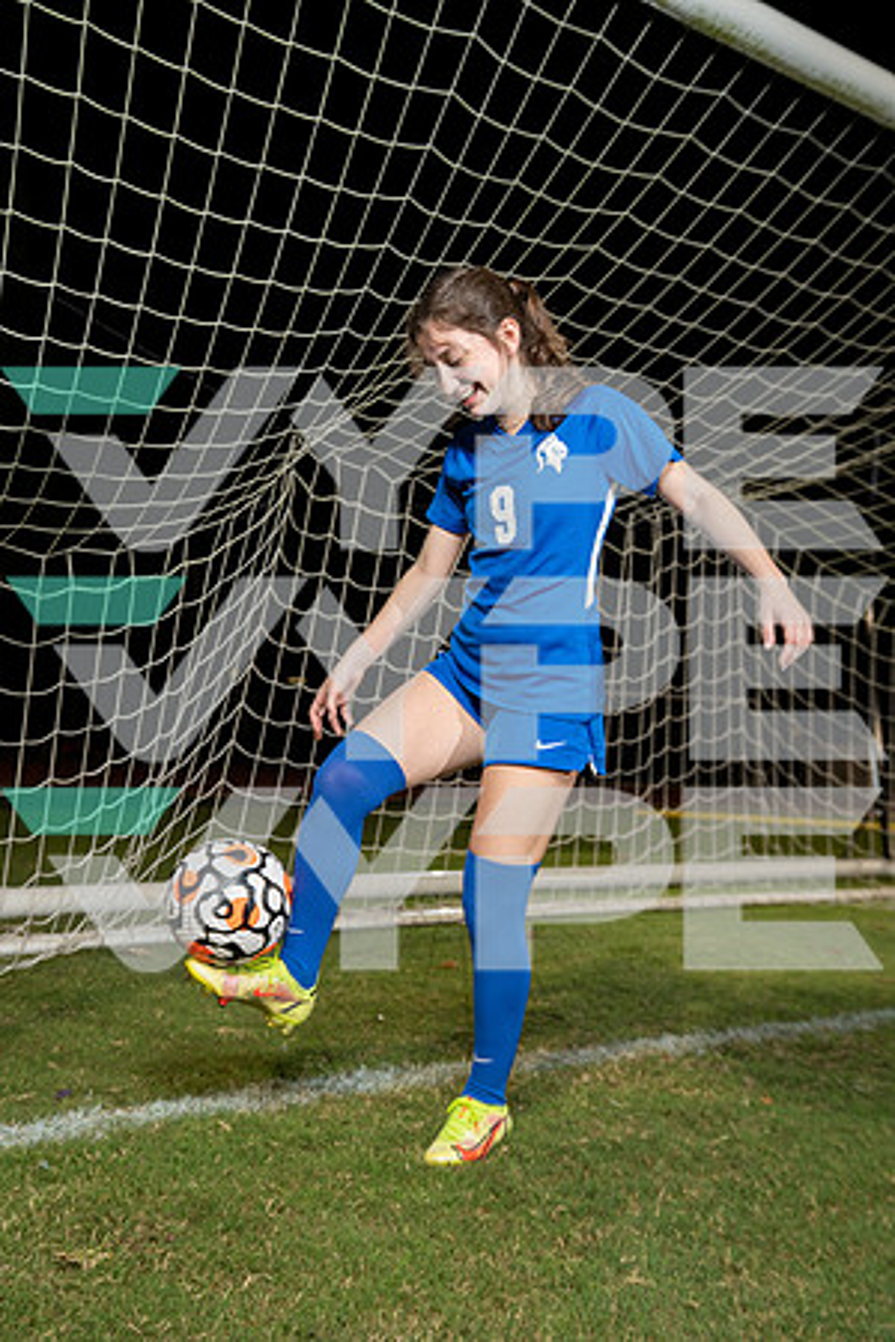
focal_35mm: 43
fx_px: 1603
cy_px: 671
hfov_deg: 31.2
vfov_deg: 45.4
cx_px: 448
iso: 640
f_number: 4
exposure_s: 1/125
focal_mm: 43
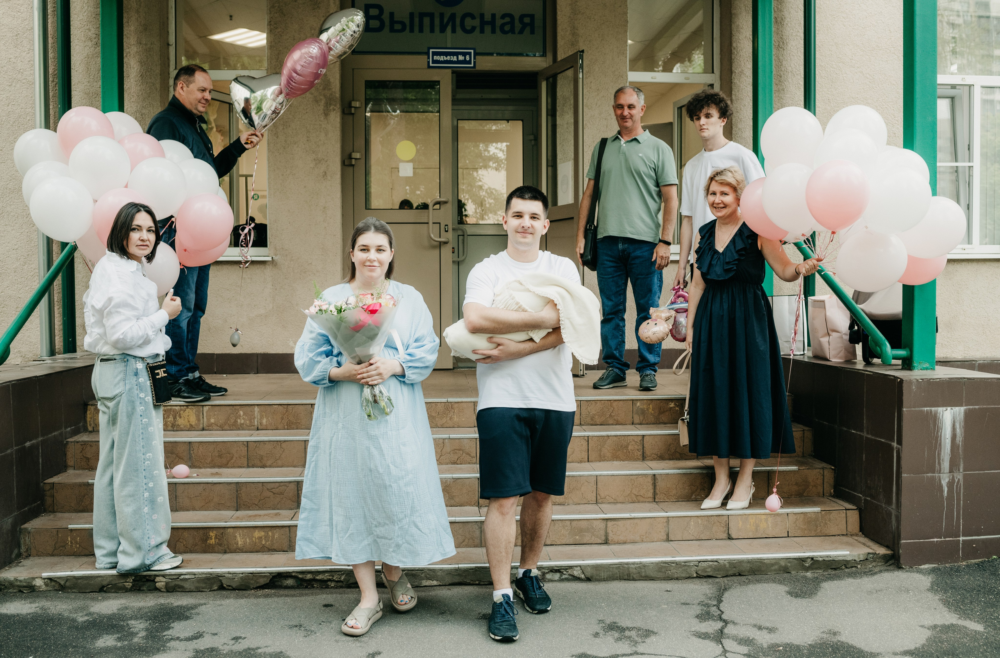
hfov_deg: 52.9
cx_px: 516
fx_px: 1006
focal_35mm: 36
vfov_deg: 36.2
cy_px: 337
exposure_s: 1/320
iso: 320
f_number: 4.5
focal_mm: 35
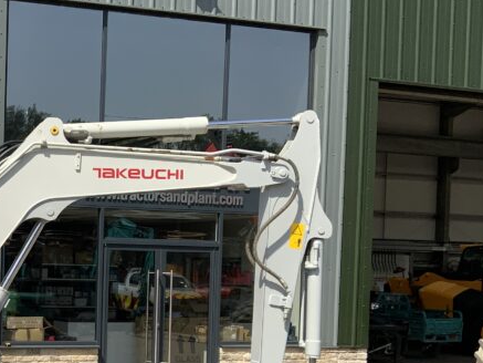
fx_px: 949
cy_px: 299
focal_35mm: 68
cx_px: -33
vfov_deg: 21.3
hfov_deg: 26.5
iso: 16
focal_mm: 3
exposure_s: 1/2141
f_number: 1.8
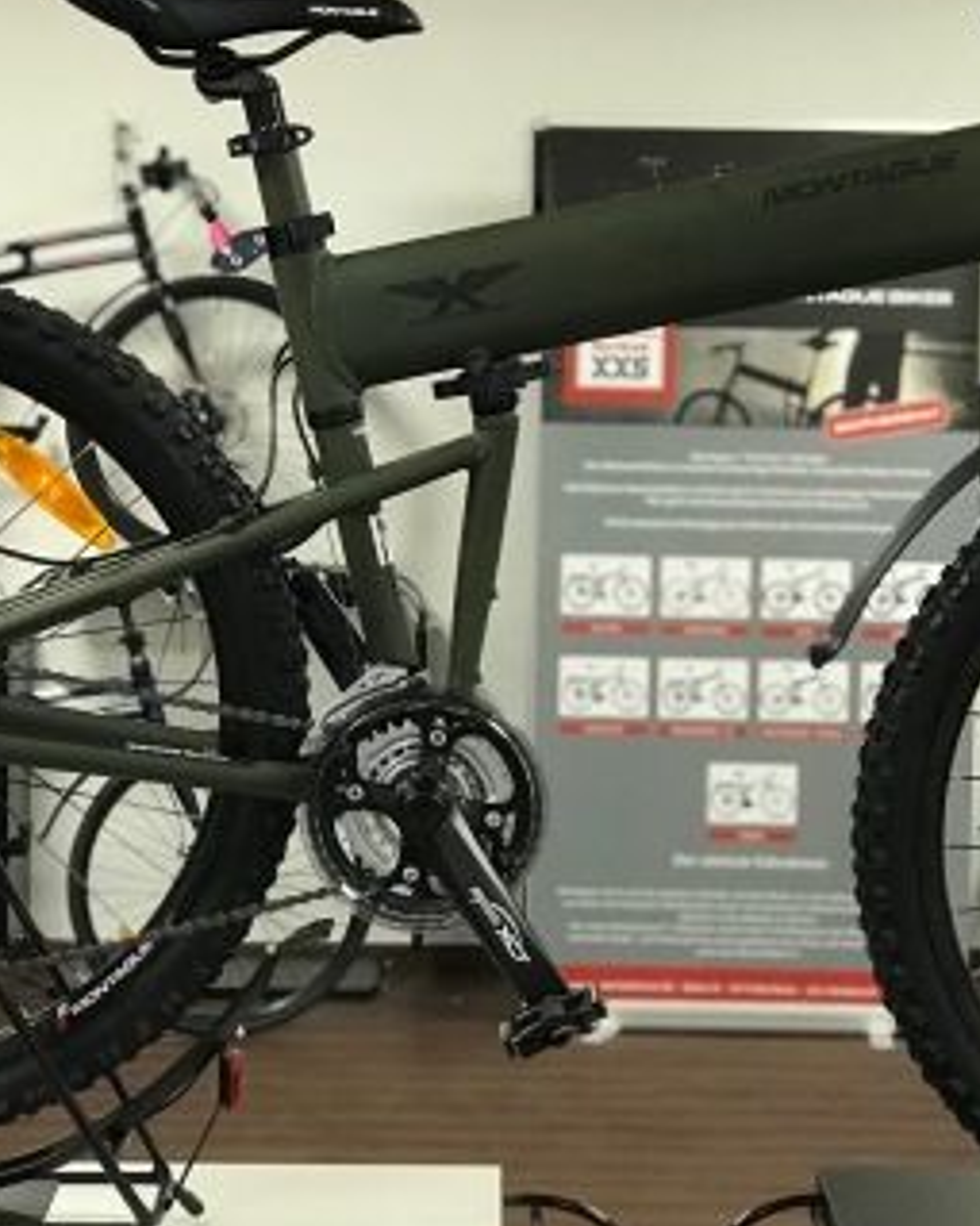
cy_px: 480
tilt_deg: -3.5
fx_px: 3700
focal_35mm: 102
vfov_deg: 18.8
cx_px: 607
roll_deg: -0.5
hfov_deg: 15.1
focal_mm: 6.6
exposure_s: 1/50
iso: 160
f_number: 2.8
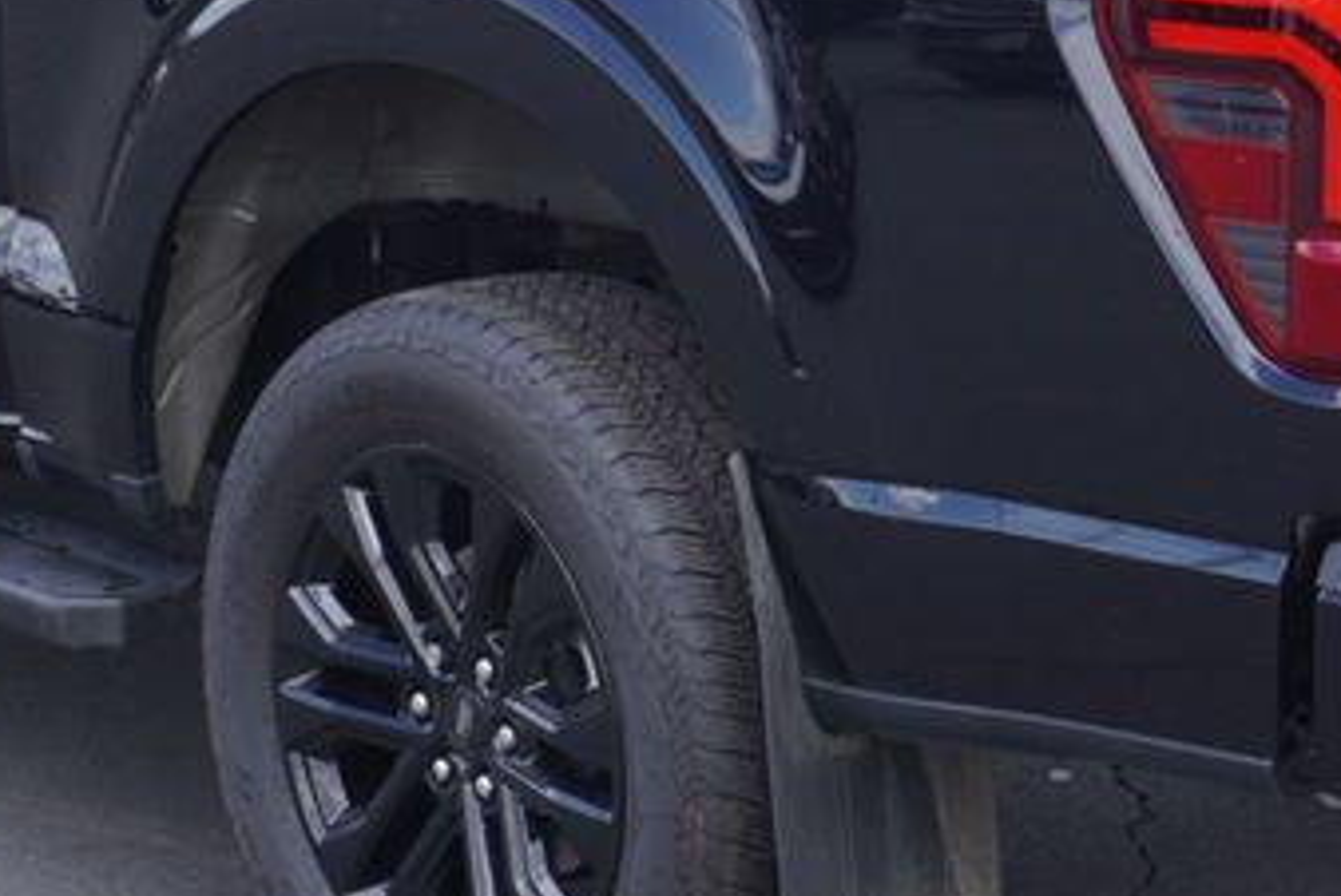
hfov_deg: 20.4
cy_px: 250
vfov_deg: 13.7
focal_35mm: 100
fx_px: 3728
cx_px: 706
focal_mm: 22
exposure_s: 1/125
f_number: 5.6
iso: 100
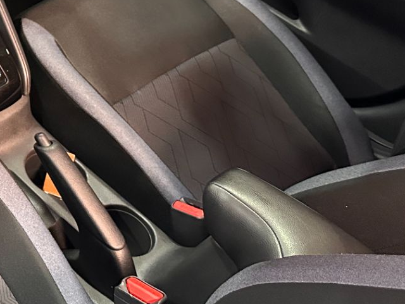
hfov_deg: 23.9
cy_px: 3
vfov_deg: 19.9
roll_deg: -12.1
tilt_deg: -38.0
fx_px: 842
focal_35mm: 72
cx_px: -113
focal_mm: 6.86
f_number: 1.78
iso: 640
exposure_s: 1/60
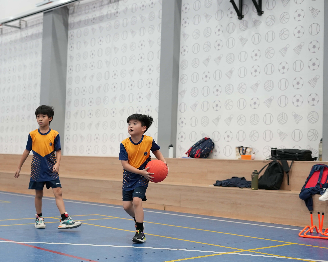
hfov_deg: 32.9
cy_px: 132
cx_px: 129
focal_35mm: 57
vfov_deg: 26.7
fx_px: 553
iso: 2000
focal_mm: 50
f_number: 2.8
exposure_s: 1/400
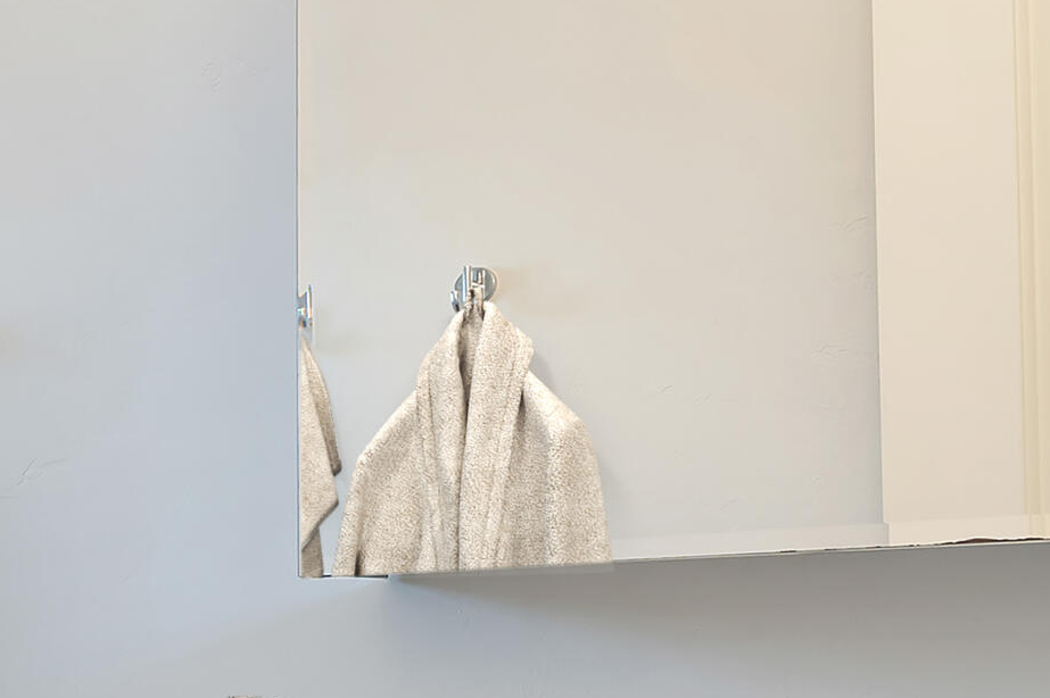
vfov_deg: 25.0
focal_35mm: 52
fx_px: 1516
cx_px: -404
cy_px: 656
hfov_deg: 28.9
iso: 400
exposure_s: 1/10
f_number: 10
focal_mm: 16
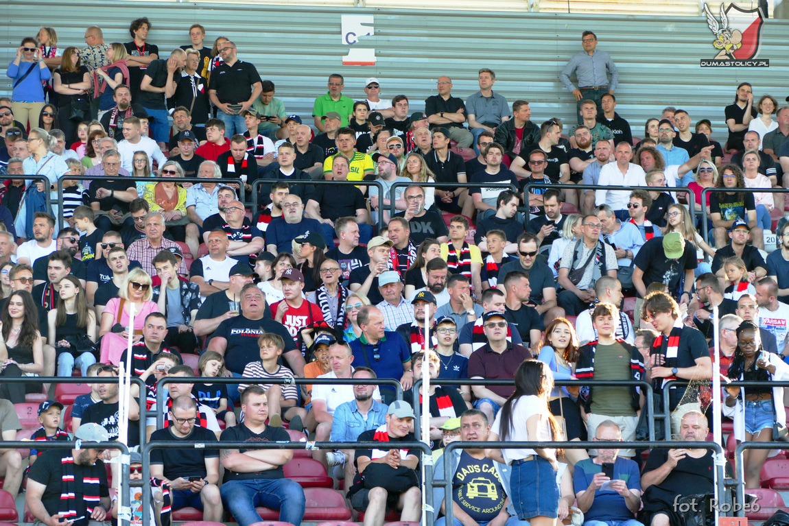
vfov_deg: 8.1
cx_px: 394
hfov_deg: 12.1
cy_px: 263
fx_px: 3726
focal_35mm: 170
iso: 500
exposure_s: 1/250
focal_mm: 61.93
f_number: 4
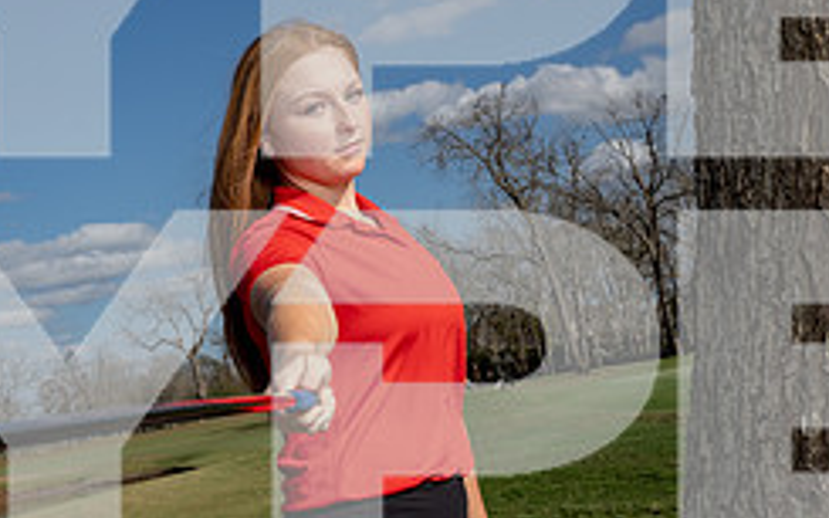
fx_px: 1310
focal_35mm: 58
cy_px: 391
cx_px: 206
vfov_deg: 22.1
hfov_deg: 34.4
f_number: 8
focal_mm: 24
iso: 50
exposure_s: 1/250
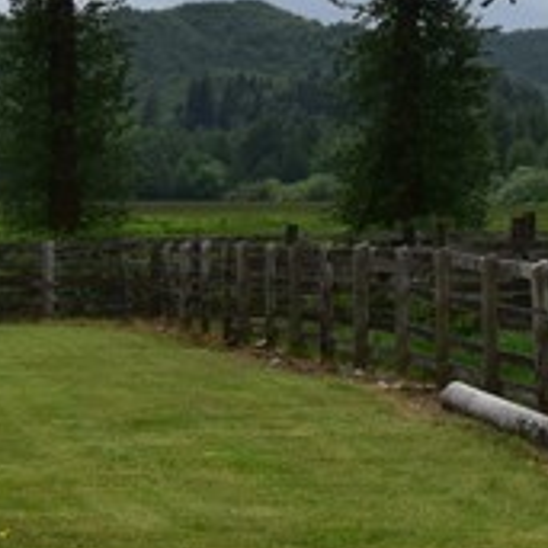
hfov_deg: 10.3
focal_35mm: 170
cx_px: 151
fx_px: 3039
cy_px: 58
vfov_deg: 10.3
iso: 400
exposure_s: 1/500
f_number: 11
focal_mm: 21
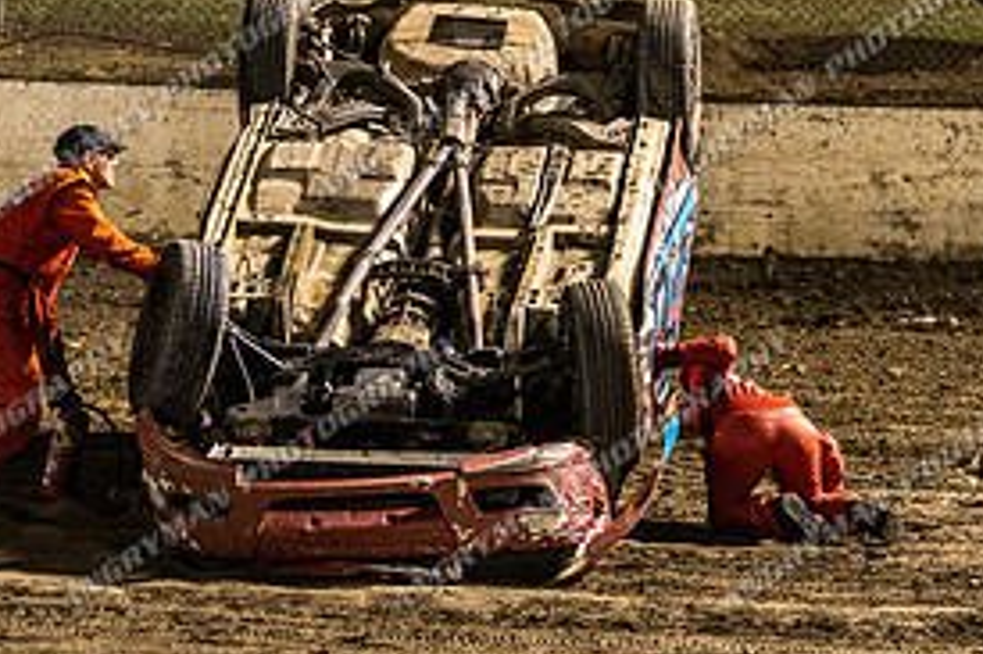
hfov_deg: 8.4
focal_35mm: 245
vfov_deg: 5.6
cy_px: 298
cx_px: 493
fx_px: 6686
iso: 1600
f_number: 2.8
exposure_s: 1/160
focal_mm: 116
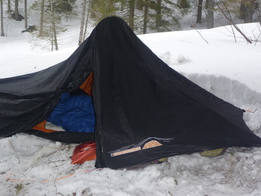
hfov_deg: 46.7
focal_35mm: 40
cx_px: 118
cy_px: 73
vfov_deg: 35.8
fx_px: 302
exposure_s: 1/30
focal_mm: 5.5
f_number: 3.5
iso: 160
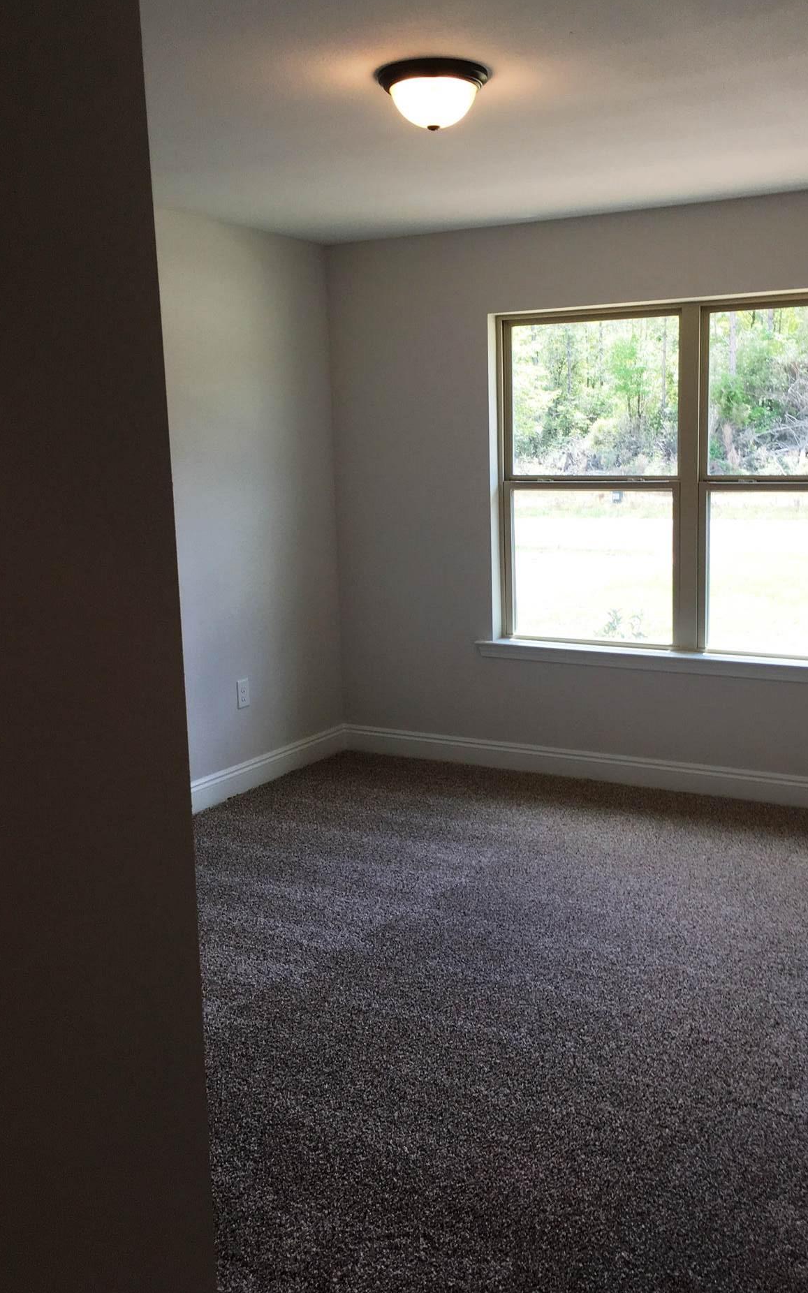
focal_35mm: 34
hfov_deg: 37.2
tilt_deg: -7.5
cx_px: 453
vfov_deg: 56.7
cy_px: 619
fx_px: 1198
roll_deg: +0.7
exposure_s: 1/120
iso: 32
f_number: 2.2
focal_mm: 4.15
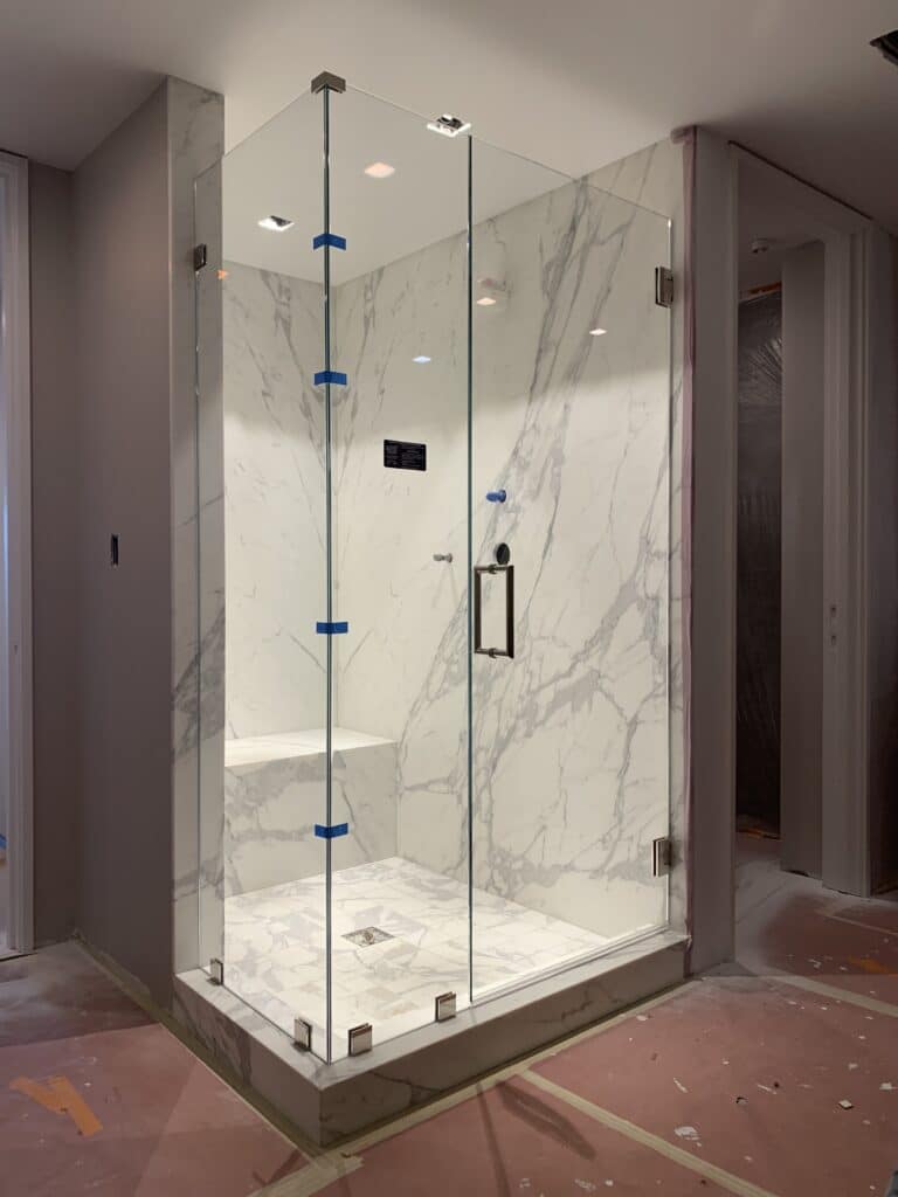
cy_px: 598
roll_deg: +0.0
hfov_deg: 53.1
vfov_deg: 67.3
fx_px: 899
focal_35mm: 26
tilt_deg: -0.3
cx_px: 449
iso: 80
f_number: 1.8
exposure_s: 1/75
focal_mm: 4.25
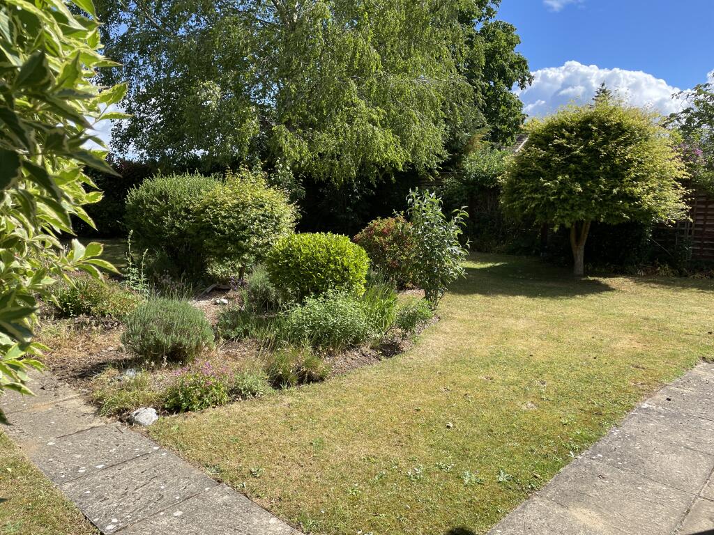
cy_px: 268
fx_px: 536
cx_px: 357
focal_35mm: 26
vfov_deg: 53.1
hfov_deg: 67.3
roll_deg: -1.3
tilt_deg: -7.8
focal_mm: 4.2
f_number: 1.6
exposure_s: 1/1742
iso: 32
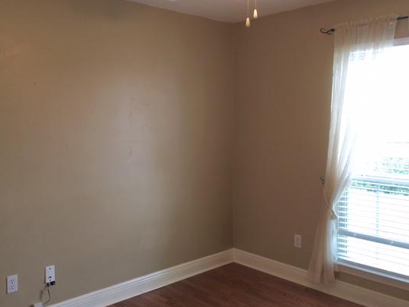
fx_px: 414
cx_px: 170
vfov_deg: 40.7
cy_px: 139
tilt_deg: -2.5
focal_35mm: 35
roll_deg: +0.2
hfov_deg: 52.3
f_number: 2.2
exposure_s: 1/33
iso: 25
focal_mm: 4.15
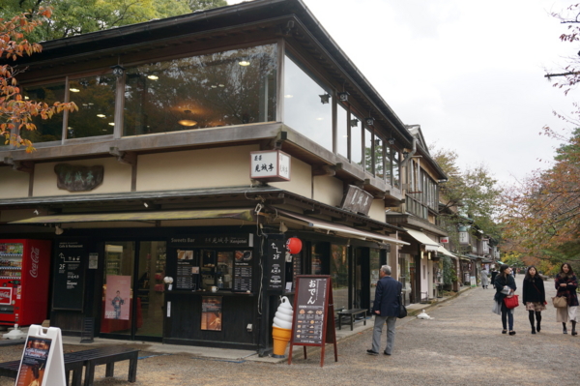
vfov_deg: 39.9
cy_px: 193
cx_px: 290
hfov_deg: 57.3
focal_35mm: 33
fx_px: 531
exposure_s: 1/80
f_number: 5
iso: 100
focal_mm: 22
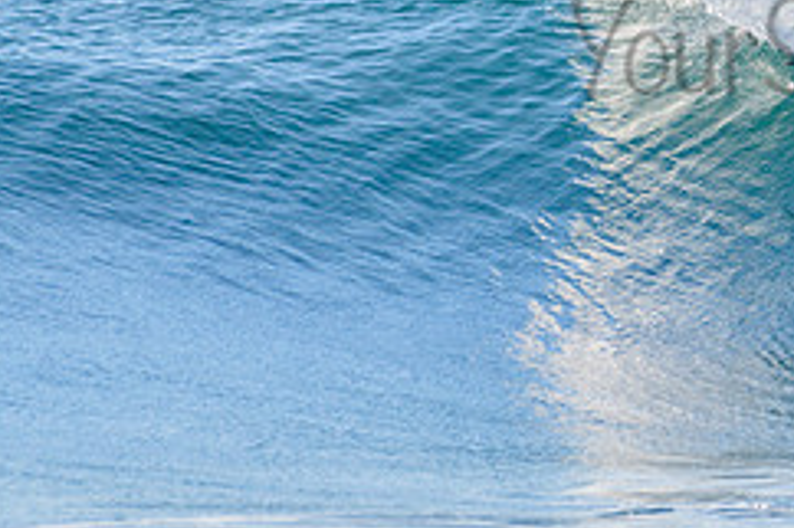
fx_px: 32399
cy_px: 18
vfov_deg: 0.9
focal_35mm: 1470
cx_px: 909
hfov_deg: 1.4
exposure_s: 1/2000
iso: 250
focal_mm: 500
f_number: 5.6
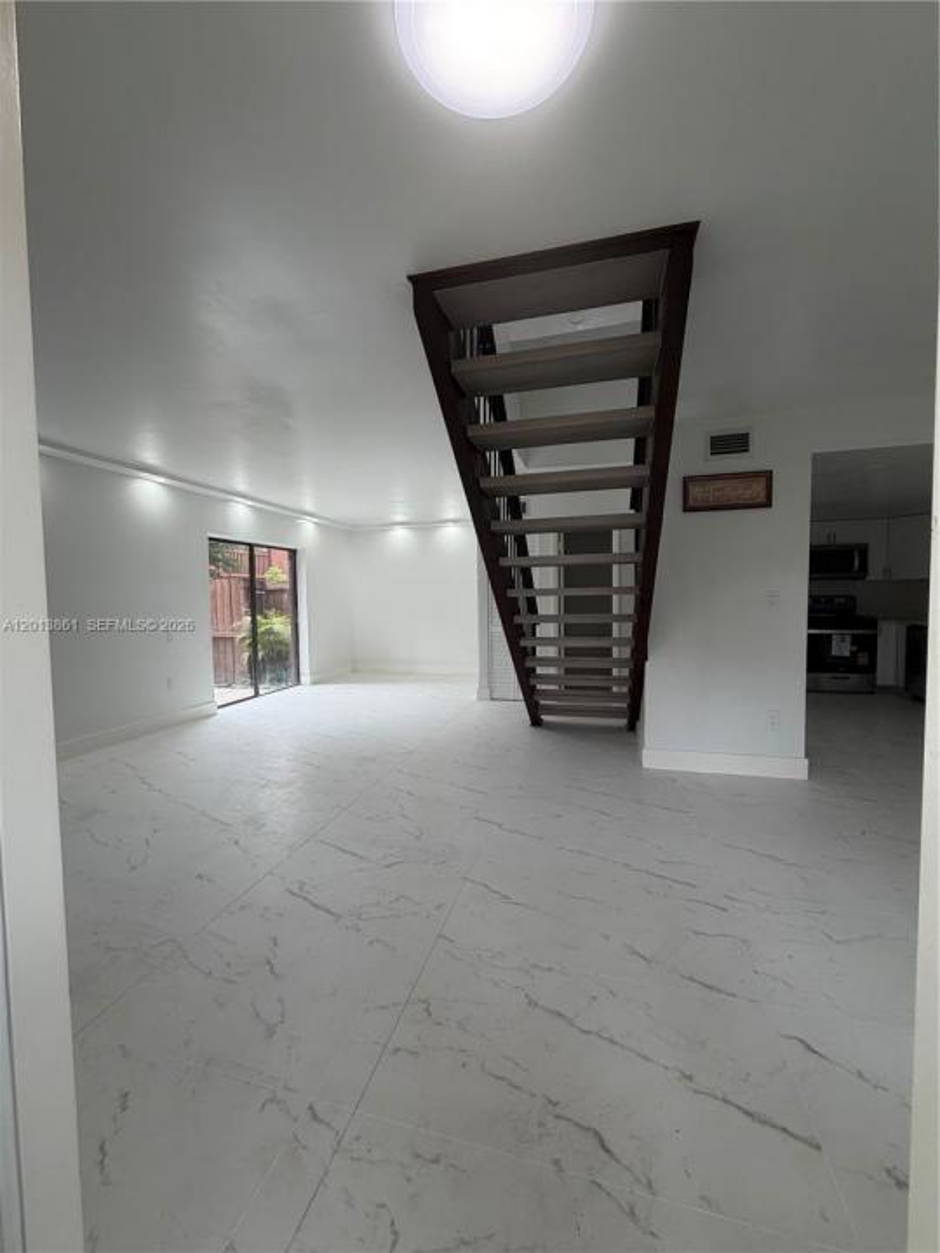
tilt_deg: -3.7
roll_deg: +0.0
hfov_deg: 85.7
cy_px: 626
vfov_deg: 102.1
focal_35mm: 14
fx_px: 507
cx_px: 470
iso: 100
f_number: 2.2
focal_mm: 2.22
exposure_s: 1/121
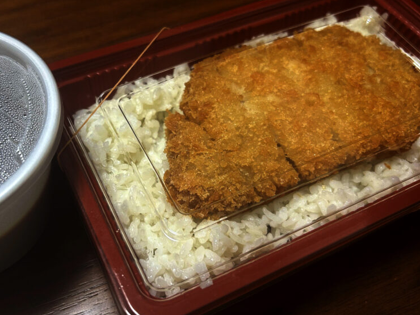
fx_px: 437
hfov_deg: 50.8
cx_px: 154
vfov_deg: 39.6
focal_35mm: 36
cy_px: 144
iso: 125
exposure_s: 1/60
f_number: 1.5
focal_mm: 5.7
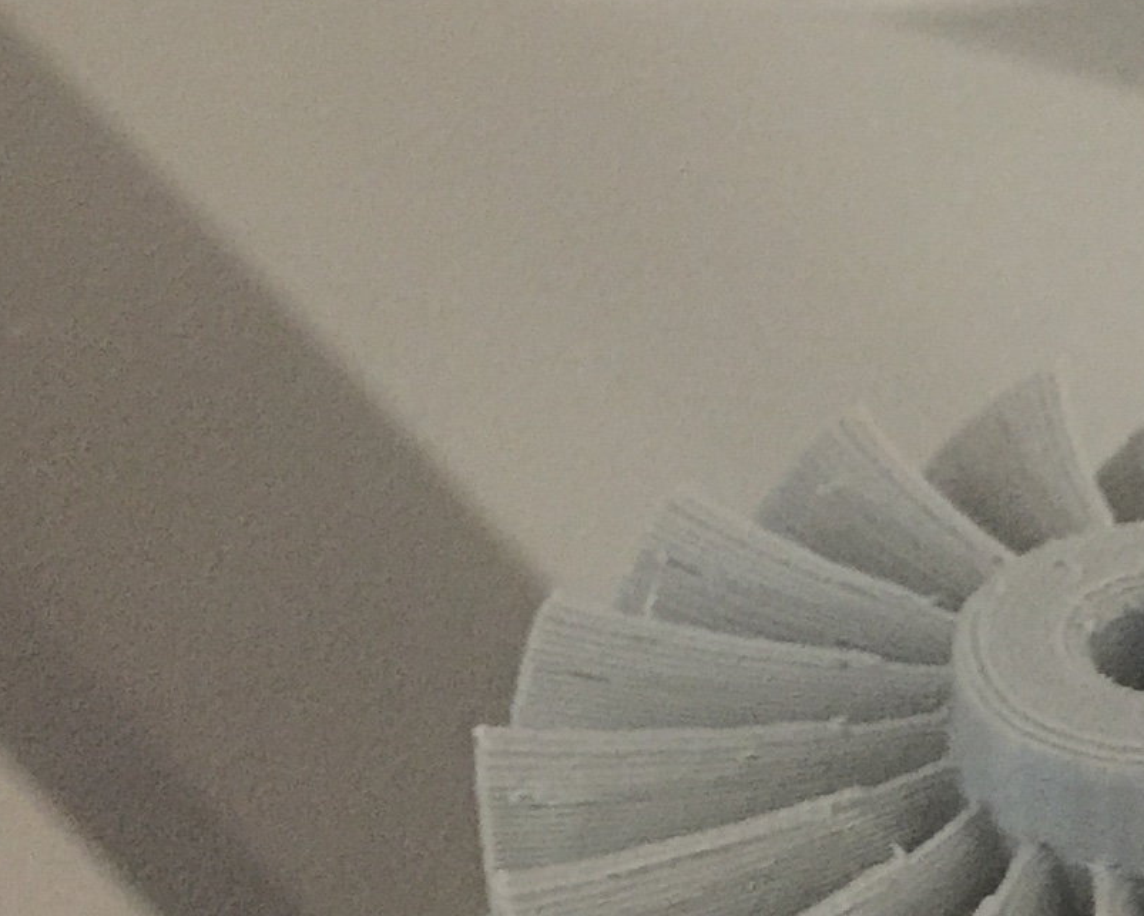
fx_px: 3895
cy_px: 950
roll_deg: +1.4
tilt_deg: -40.7
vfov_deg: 13.2
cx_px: 1067
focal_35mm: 115
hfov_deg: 16.5
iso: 160
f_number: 2.2
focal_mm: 4.15
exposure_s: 1/4
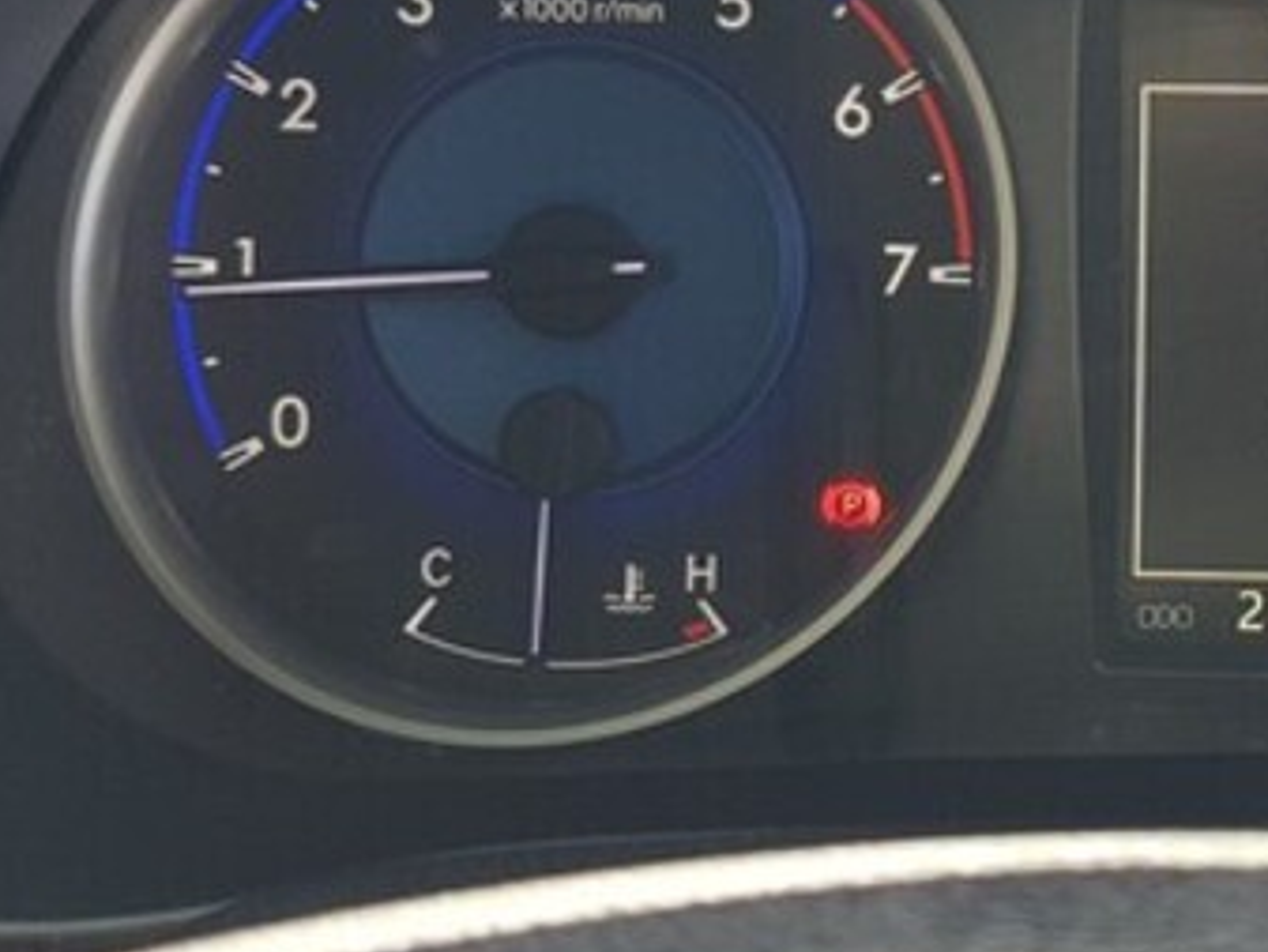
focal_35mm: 79
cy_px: 282
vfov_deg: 18.6
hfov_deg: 23.6
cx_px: 1294
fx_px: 2895
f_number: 1.7
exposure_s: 1/60
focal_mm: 4.3
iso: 40
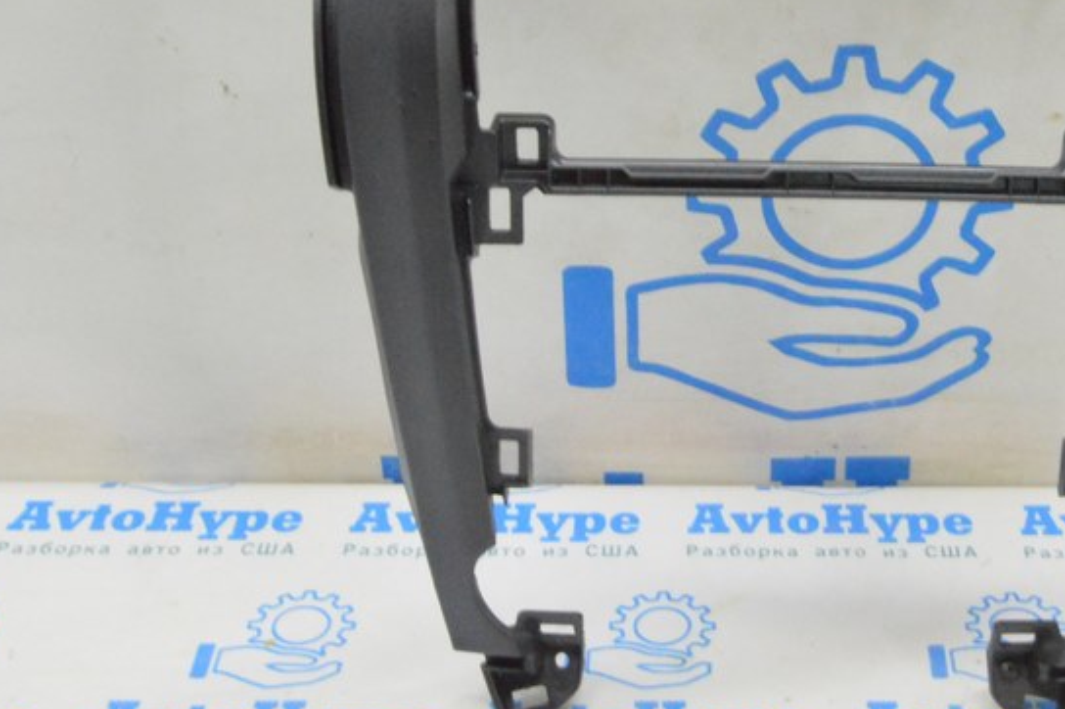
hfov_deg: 30.5
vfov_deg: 20.7
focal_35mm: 65
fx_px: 1920
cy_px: 144
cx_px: 789
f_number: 20
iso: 6400
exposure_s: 1/15
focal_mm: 23
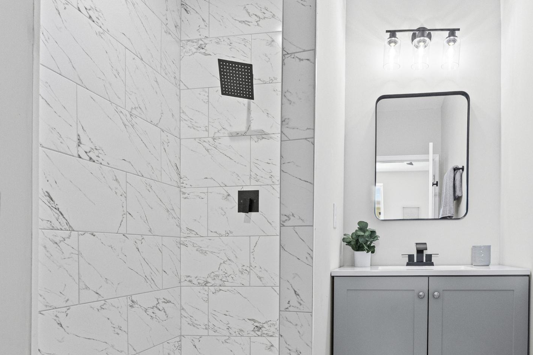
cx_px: 348
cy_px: 236
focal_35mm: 23
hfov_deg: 74.1
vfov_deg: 54.0
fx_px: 340
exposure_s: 1/13
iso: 3200
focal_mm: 16
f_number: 9
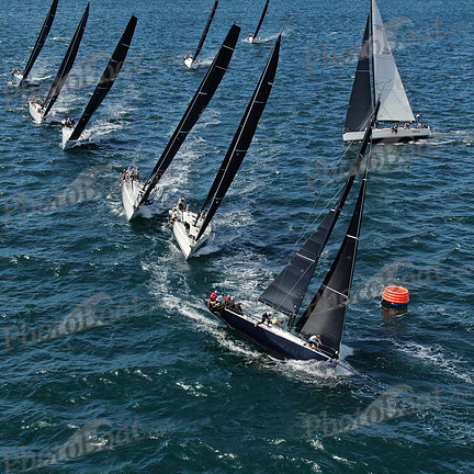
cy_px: 238
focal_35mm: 57
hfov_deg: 30.0
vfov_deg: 30.0
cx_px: 240
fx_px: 883
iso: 100
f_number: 3.8
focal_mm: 8.6
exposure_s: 1/800
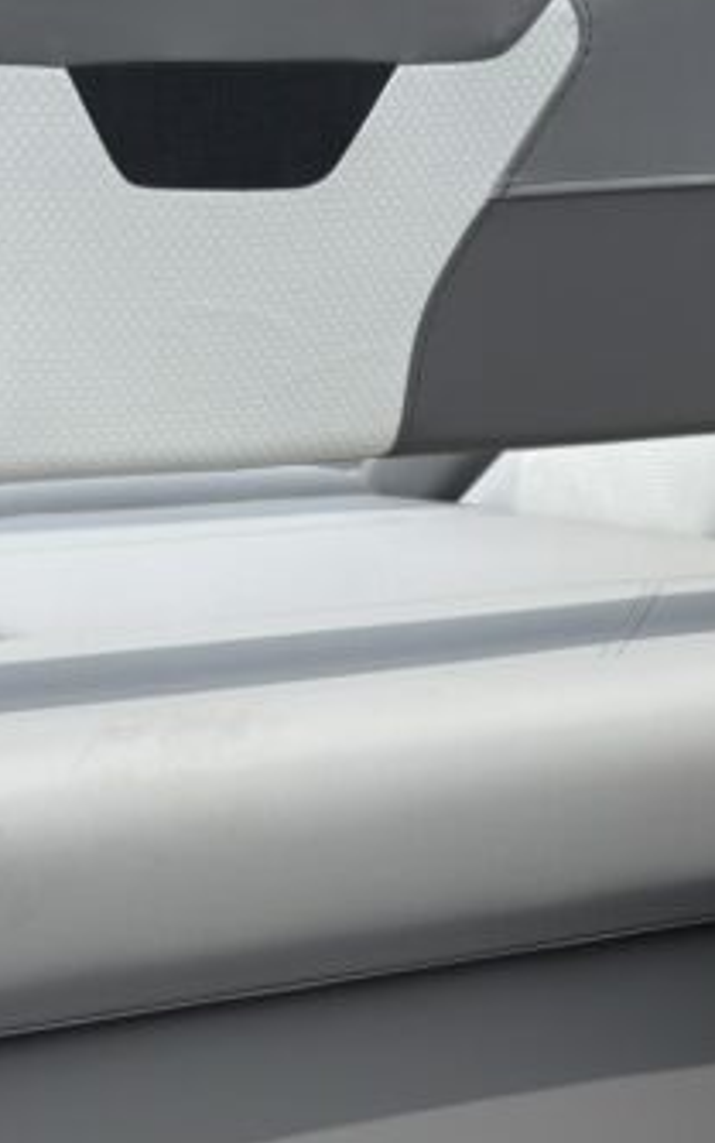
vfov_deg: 23.1
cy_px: 955
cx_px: 446
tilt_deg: -15.9
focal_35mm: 88
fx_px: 2741
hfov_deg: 14.8
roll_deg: +2.5
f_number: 1.6
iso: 50
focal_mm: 5.96
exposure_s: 1/2398
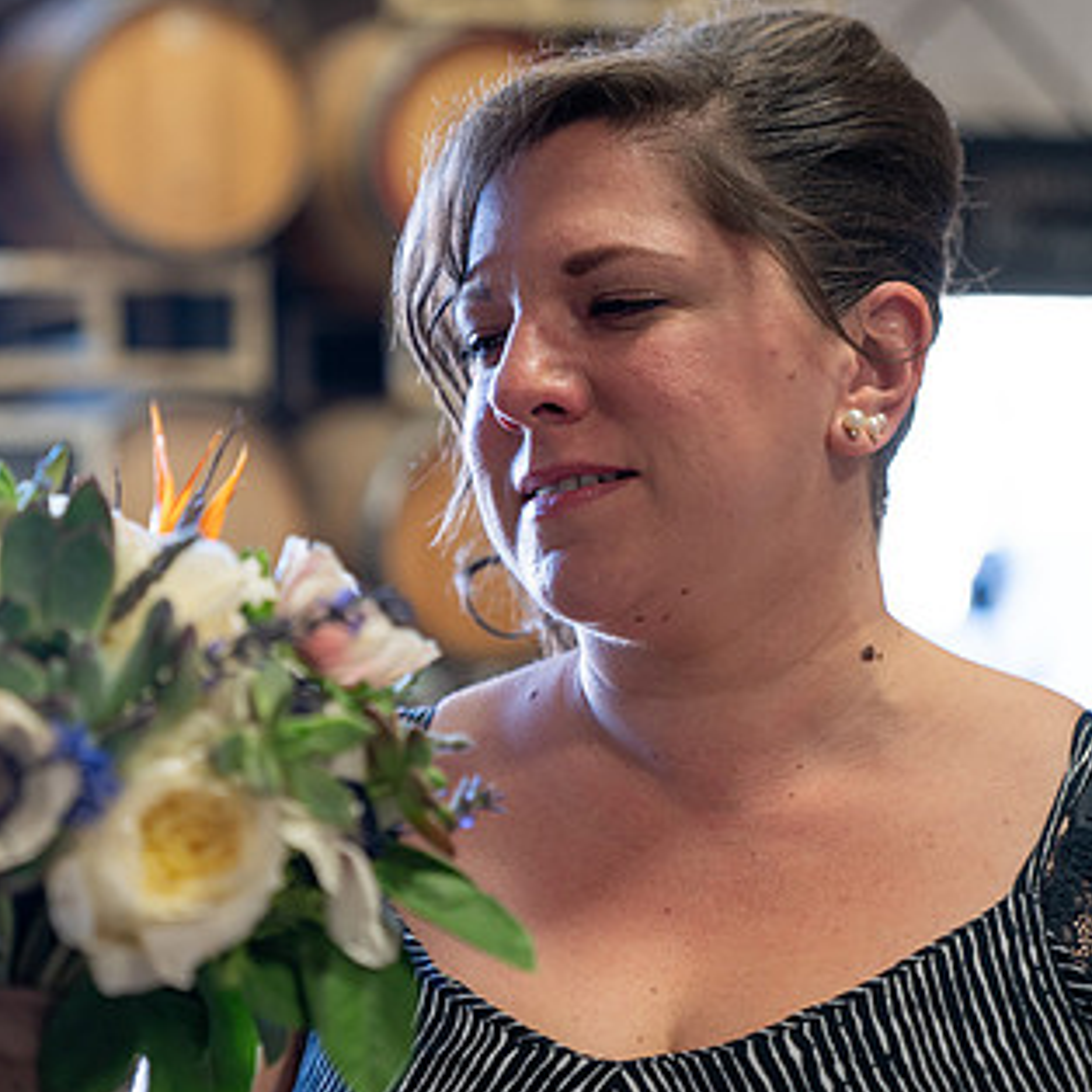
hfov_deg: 19.0
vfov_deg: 19.1
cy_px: 496
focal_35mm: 91
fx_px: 3248
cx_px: 383
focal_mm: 58
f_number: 2.8
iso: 500
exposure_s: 1/100
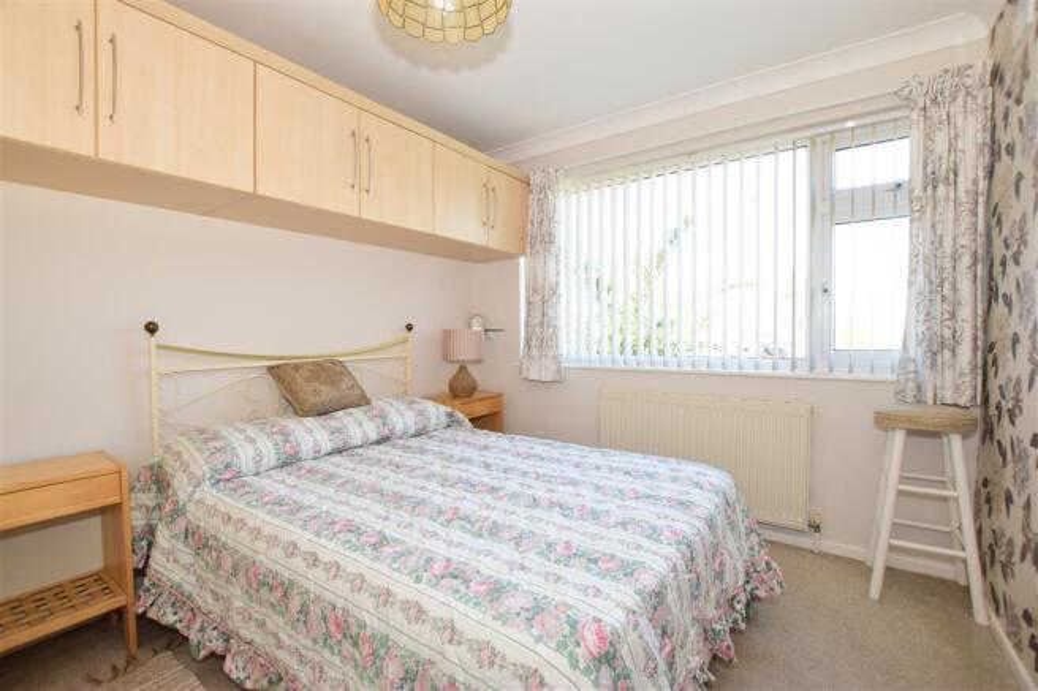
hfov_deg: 100.4
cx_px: 519
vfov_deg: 77.3
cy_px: 346
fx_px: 432
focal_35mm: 15
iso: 640
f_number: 6.3
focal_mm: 10
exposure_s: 1/80
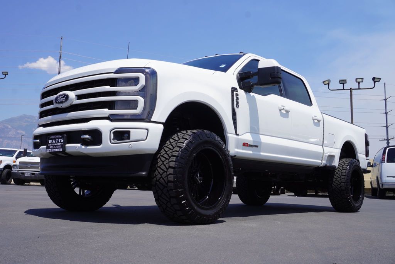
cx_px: 198
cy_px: 132
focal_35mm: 38
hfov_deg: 51.3
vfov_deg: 35.5
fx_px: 412
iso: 100
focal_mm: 25
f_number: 11
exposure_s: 1/200
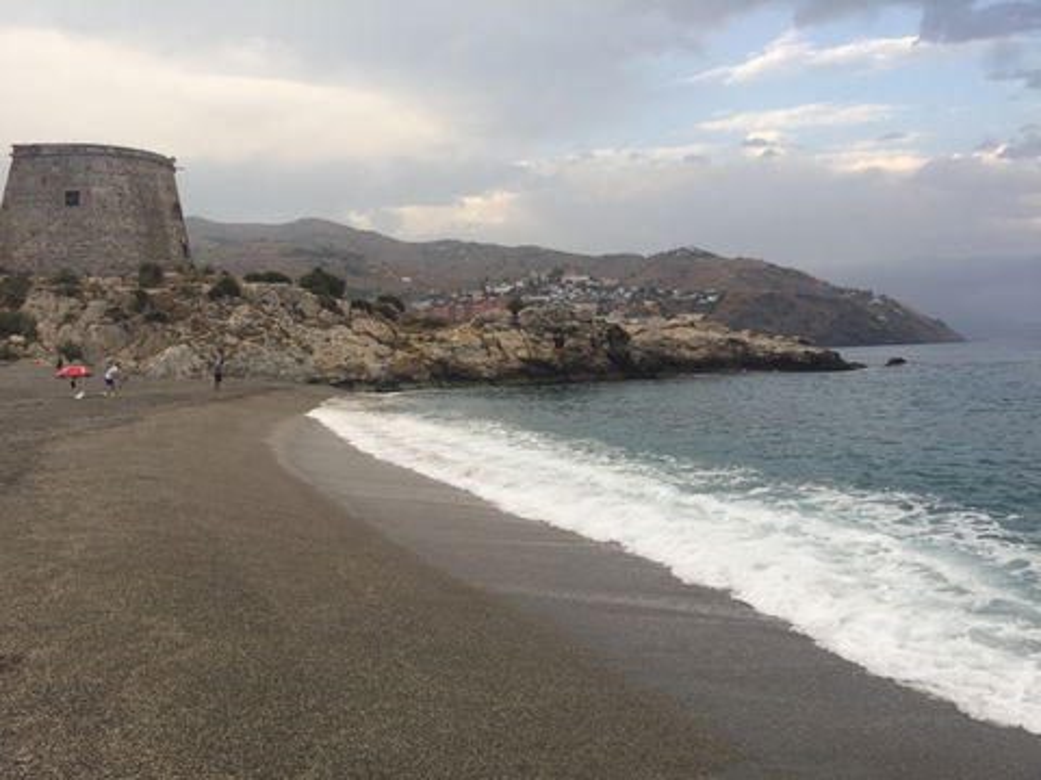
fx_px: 872
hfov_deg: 61.7
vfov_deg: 48.2
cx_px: 520
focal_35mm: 29
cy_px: 390
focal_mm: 4.15
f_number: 2.2
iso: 32
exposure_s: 1/258
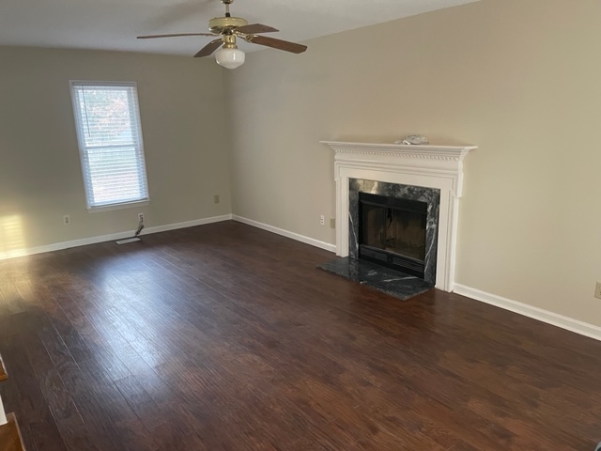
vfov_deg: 53.1
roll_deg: +1.8
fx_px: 451
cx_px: 300
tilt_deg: -13.7
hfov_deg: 67.3
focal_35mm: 26
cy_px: 226
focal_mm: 4.2
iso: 500
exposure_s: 1/60
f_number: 1.6
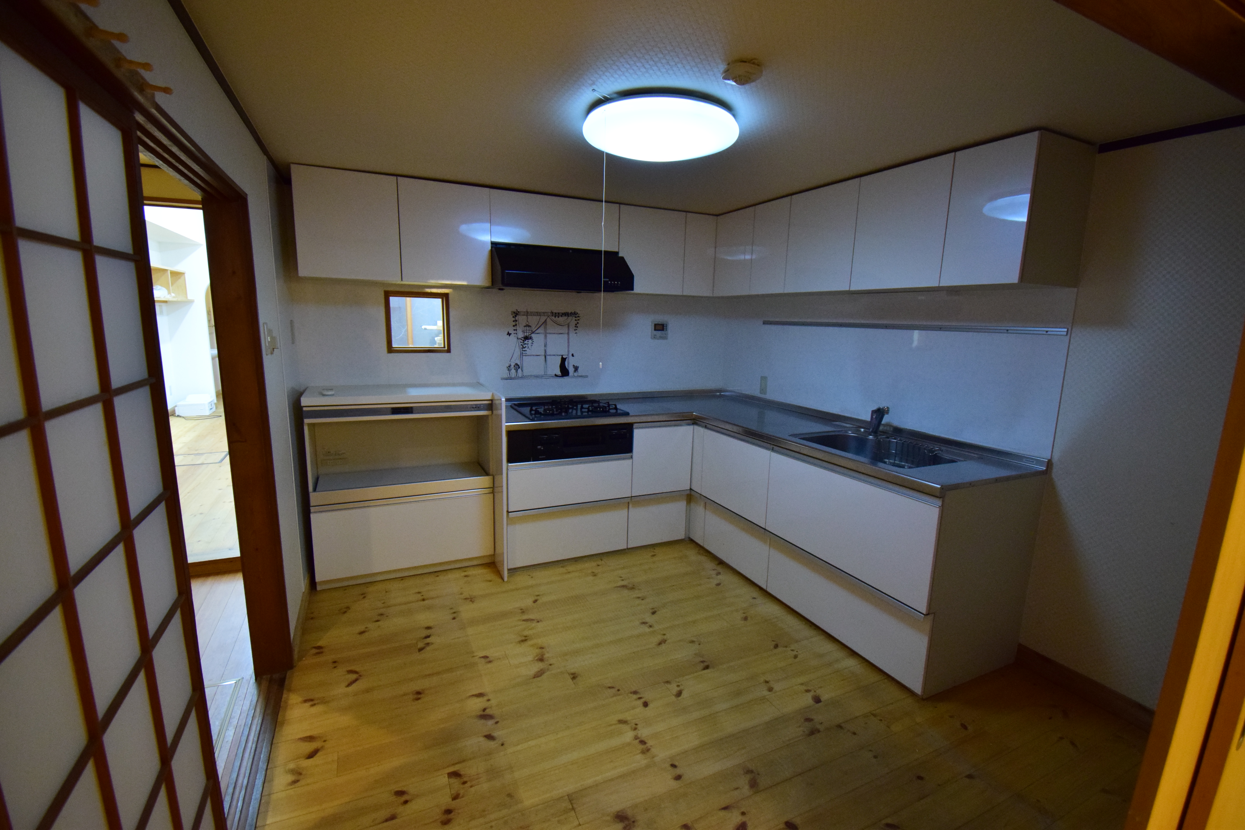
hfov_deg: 100.4
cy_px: 415
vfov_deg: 77.4
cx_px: 622
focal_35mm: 15
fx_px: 519
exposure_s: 1/125
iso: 1600
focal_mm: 10
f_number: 4.8
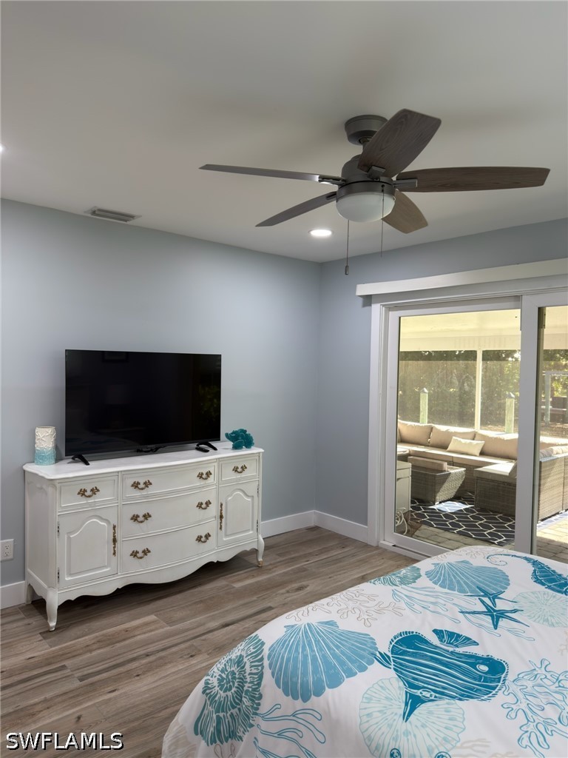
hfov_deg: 56.8
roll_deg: -1.1
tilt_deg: -2.6
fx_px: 525
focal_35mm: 24
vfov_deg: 71.6
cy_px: 379
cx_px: 284
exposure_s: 1/60
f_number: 1.78
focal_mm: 6.76
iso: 64
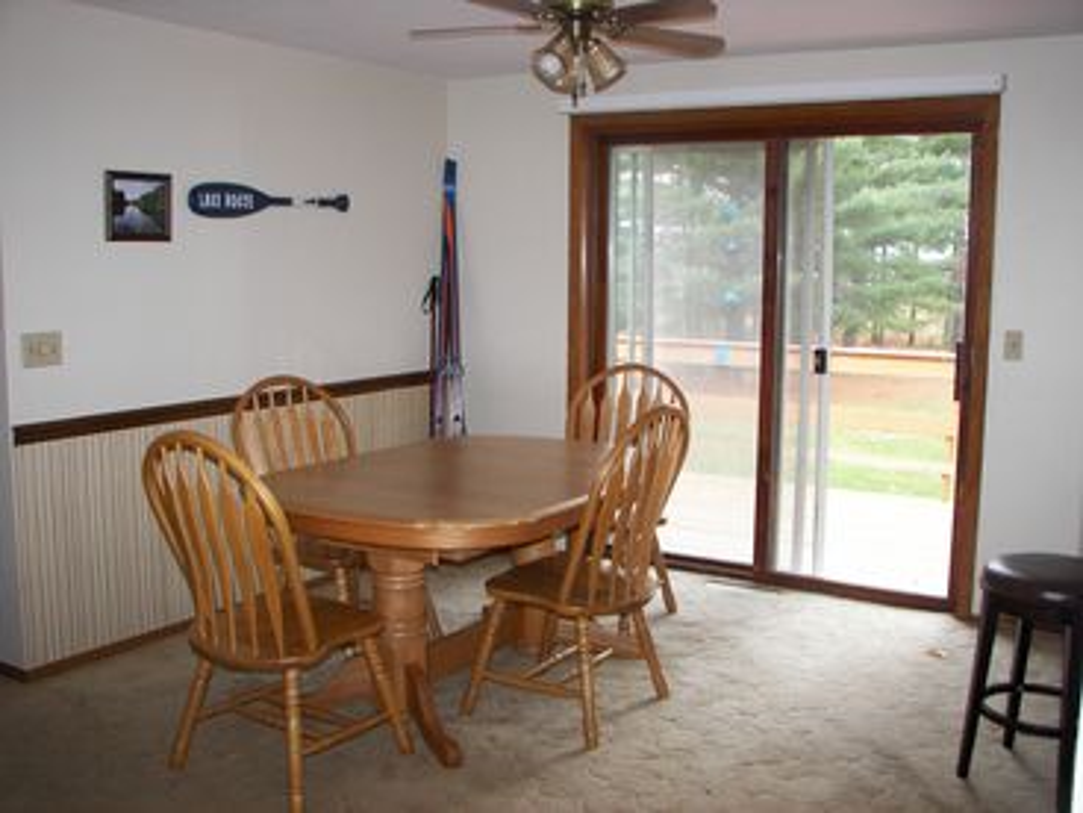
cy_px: 406
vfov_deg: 39.7
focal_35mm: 36
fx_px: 1126
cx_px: 542
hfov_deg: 51.4
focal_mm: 6
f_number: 2.8
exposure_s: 1/30
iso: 80
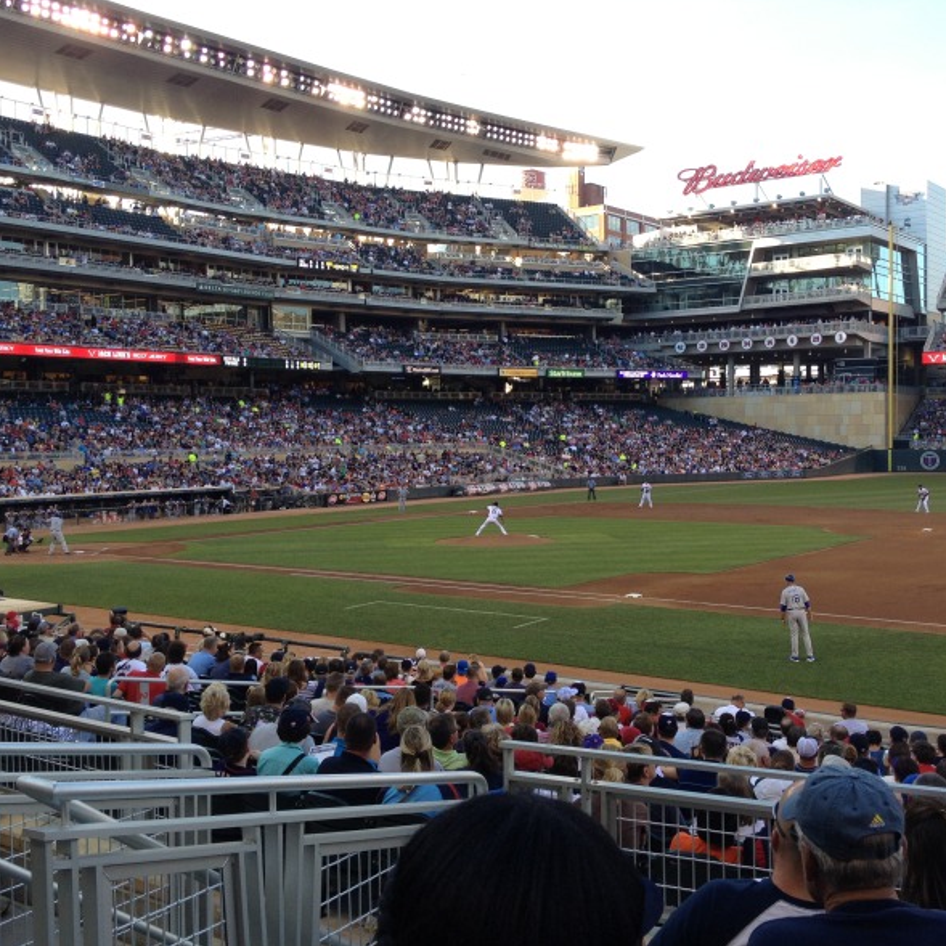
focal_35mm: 42
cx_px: 538
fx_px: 1299
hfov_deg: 39.9
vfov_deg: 40.0
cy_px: 467
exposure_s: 1/254
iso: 50
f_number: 2.4
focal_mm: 4.28
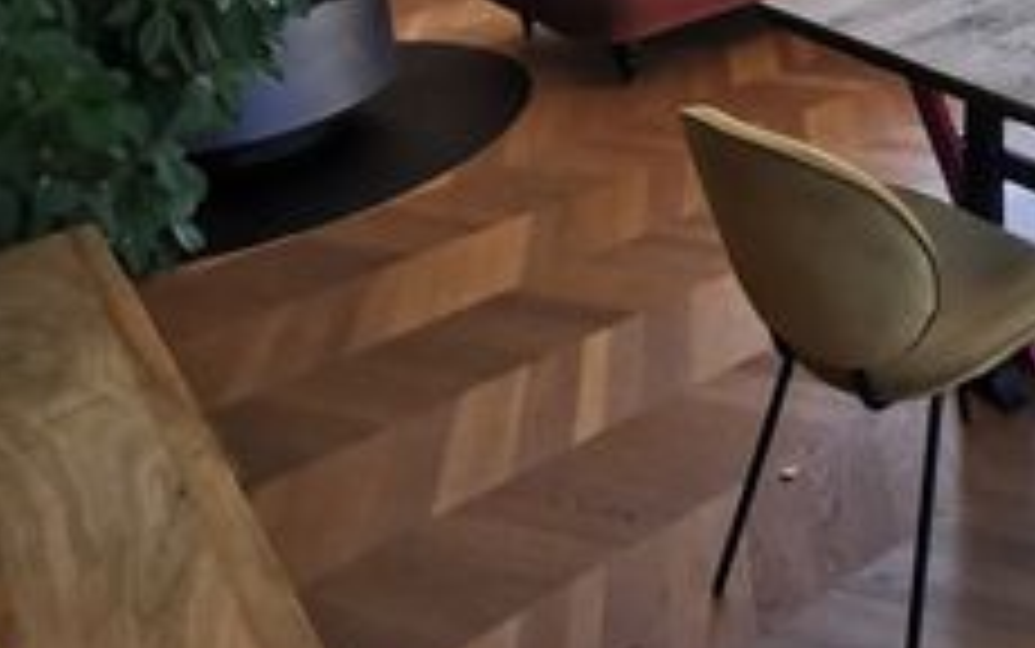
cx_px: 1098
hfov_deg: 36.9
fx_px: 1326
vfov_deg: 23.7
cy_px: -225
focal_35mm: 47
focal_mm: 2.26
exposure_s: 1/99.9
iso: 64
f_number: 2.2
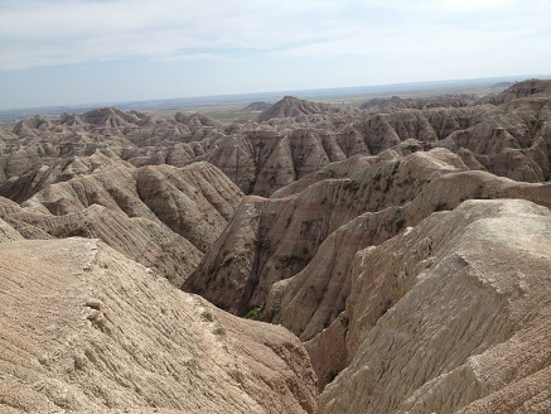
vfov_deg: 39.7
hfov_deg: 51.3
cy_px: 209
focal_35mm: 36
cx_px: 282
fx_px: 573
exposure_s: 1/2513
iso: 50
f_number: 2.4
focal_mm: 4.28
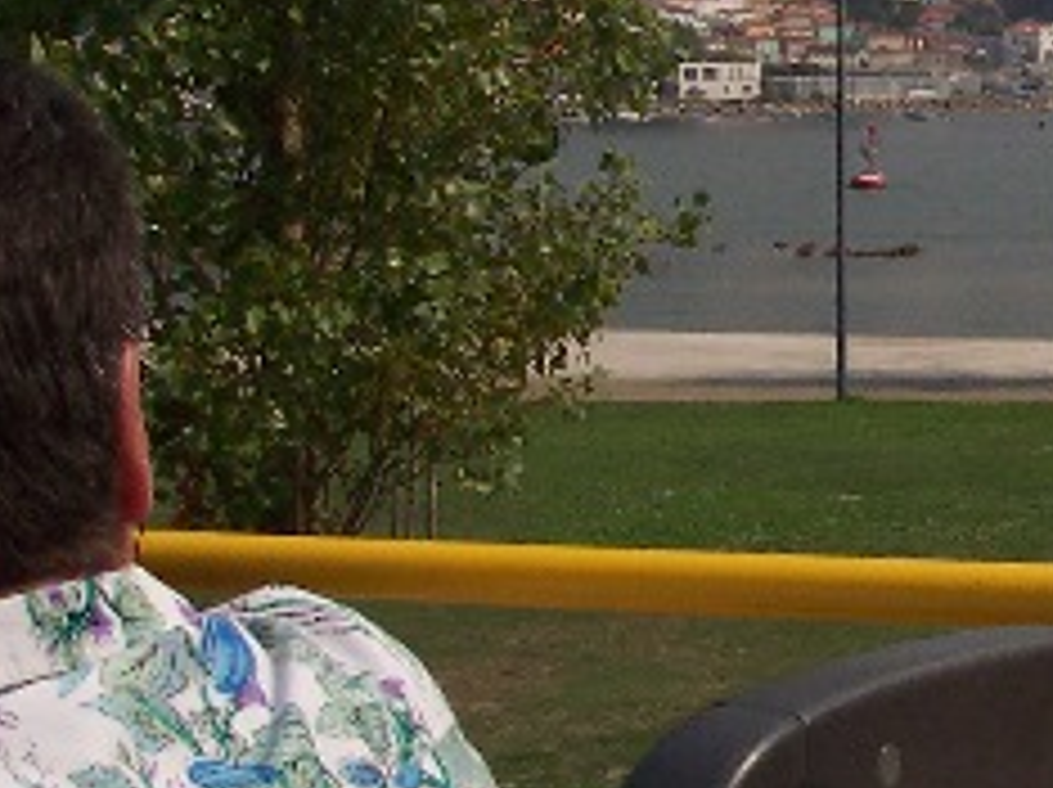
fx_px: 3950
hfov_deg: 14.0
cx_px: 1714
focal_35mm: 130
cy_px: -113
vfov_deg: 11.2
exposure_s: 1/1000
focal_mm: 8
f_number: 4.8
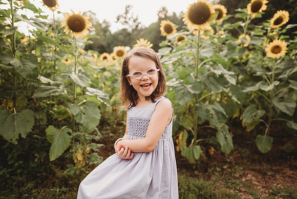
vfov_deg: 53.2
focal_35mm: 24
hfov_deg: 73.7
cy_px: 100
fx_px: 198
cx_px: 148
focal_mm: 24
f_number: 2.2
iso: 125
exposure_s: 1/320
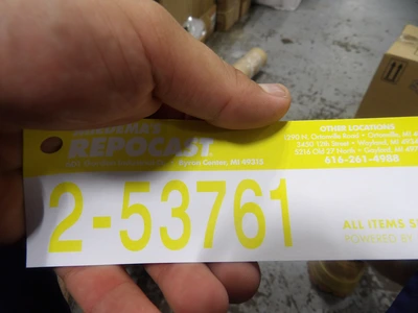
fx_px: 290
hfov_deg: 71.6
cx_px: 209
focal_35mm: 24
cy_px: 156
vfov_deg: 56.8
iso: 100
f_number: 3.2
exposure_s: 1/40
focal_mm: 4.3
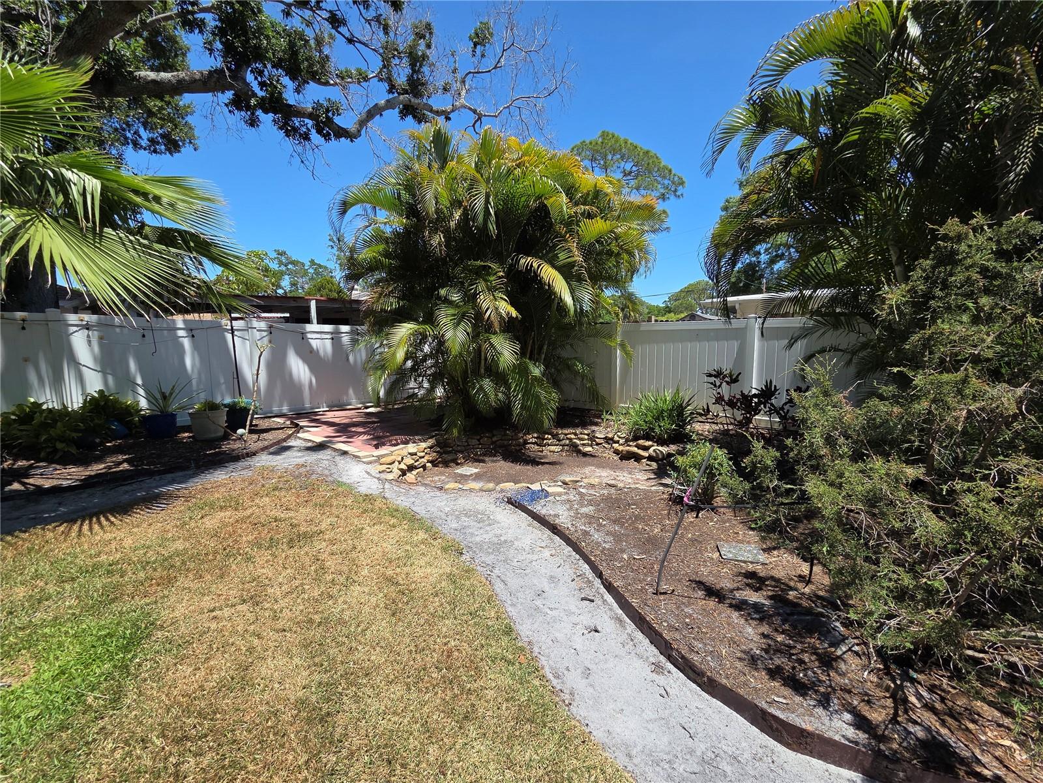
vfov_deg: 89.9
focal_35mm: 13
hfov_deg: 106.2
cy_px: 392
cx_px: 522
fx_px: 392
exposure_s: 1/1468
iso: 50
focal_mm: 2.2
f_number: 2.2
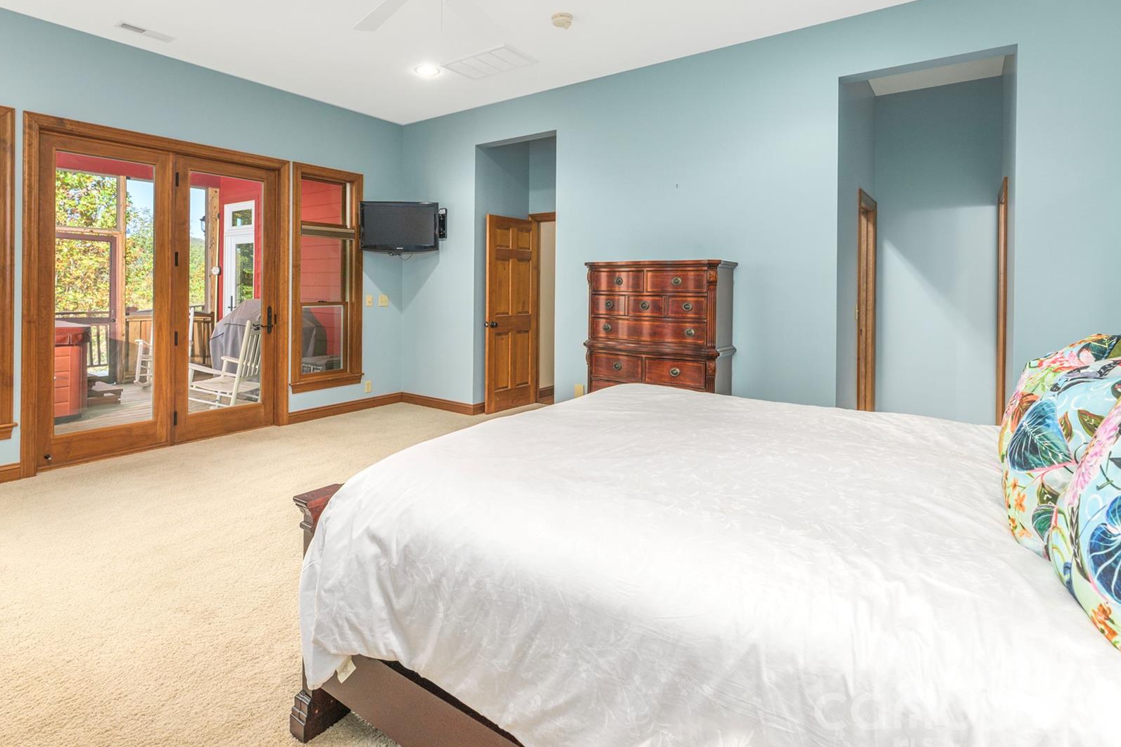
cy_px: 285
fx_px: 560
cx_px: 517
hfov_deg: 89.8
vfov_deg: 66.5
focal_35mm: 18
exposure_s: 1/125
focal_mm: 14
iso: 320
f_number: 8
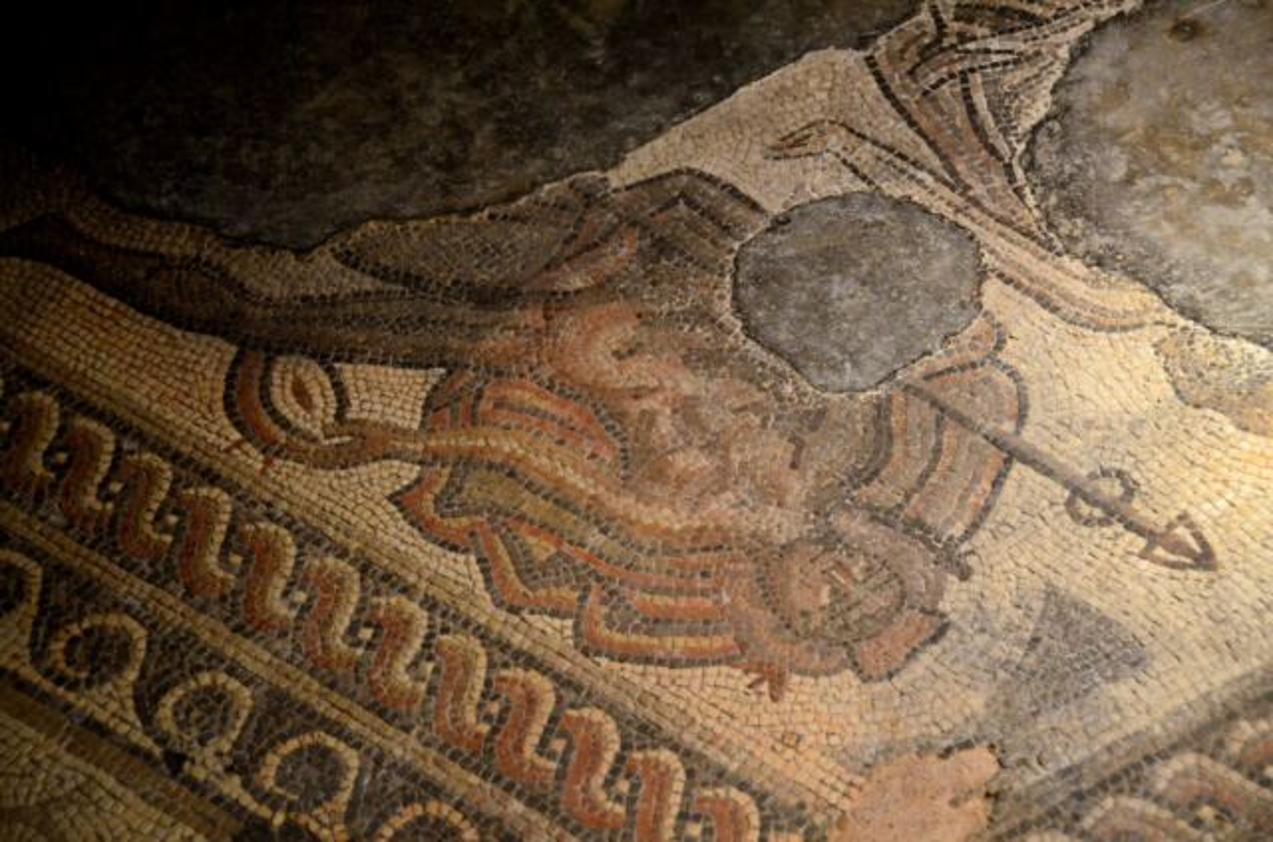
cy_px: 421
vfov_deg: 13.0
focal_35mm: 105
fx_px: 3703
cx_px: 636
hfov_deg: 19.5
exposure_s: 1/15
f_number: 5
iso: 1600
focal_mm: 70
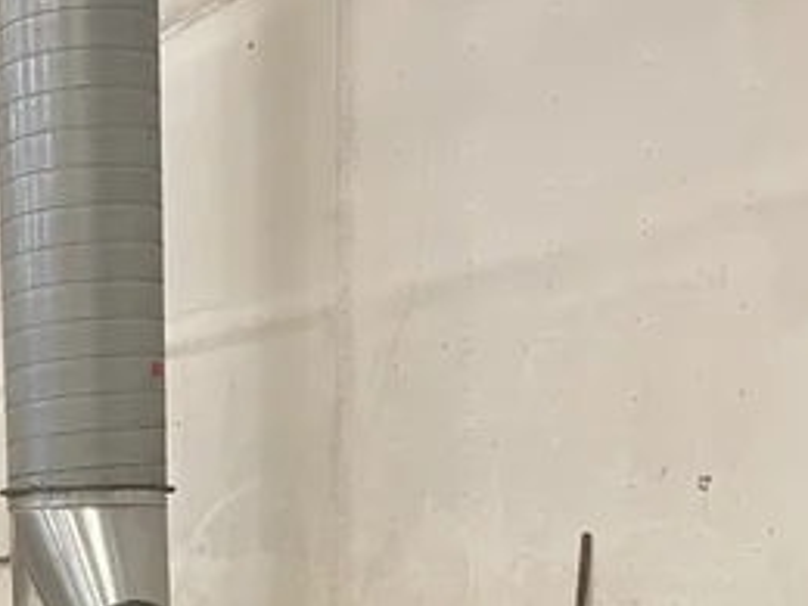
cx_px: 162
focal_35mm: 75
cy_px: 841
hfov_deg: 25.5
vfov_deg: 18.0
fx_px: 1751
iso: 200
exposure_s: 1/60
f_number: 1.6
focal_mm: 4.2
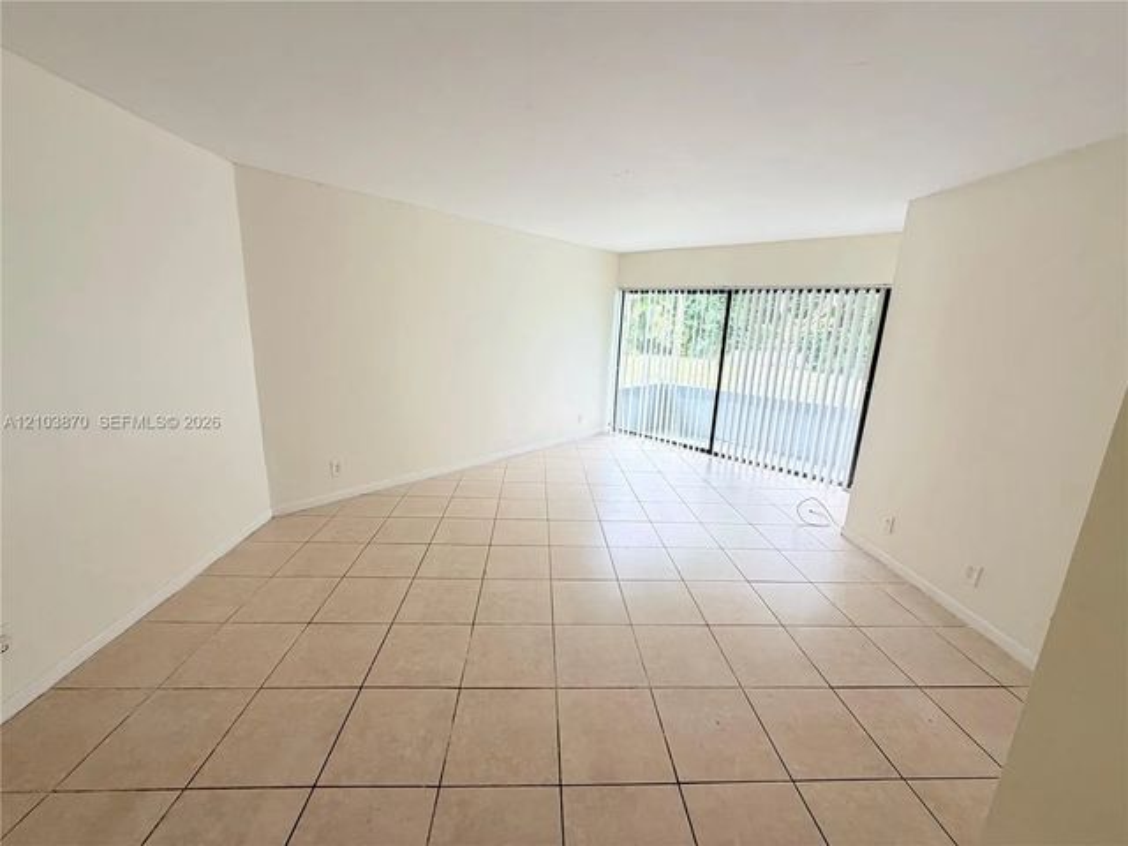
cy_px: 423
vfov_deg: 85.7
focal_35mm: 14
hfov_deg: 102.1
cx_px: 564
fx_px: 456
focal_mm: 2.22
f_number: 2.2
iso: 125
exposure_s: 1/121
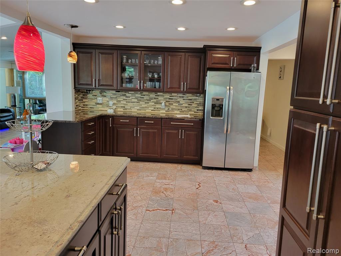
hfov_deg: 67.3
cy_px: 128
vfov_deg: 53.1
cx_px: 170
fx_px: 256
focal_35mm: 26
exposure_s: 1/120
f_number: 1.8
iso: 250
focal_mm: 5.4
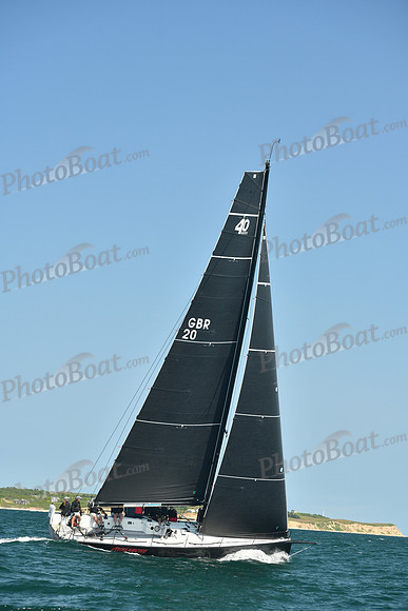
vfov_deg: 22.6
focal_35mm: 90
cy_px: 306
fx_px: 1529
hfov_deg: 15.2
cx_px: 204
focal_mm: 90
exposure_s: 1/640
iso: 320
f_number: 5.6
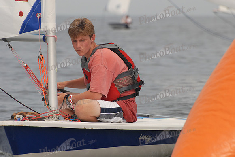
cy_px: 78
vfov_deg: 3.4
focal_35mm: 405
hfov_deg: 5.1
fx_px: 2646
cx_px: 118
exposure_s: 1/500
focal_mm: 270
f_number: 8
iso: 250
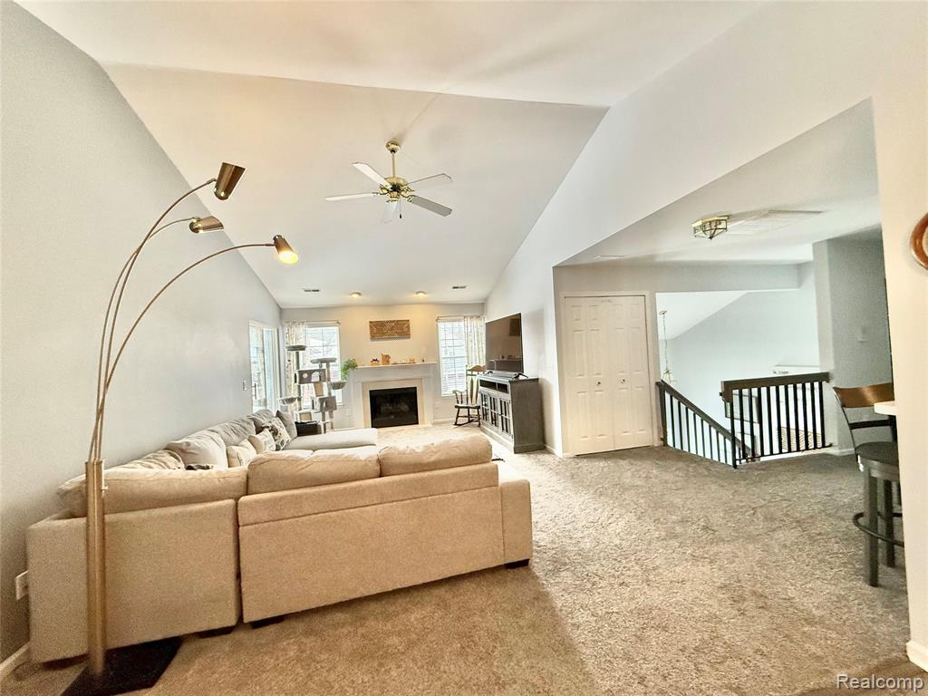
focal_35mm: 14
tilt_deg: +0.6
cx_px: 464
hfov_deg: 102.1
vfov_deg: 85.7
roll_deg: +3.7
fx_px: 375
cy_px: 348
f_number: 2.2
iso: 320
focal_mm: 2.22
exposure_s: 1/120
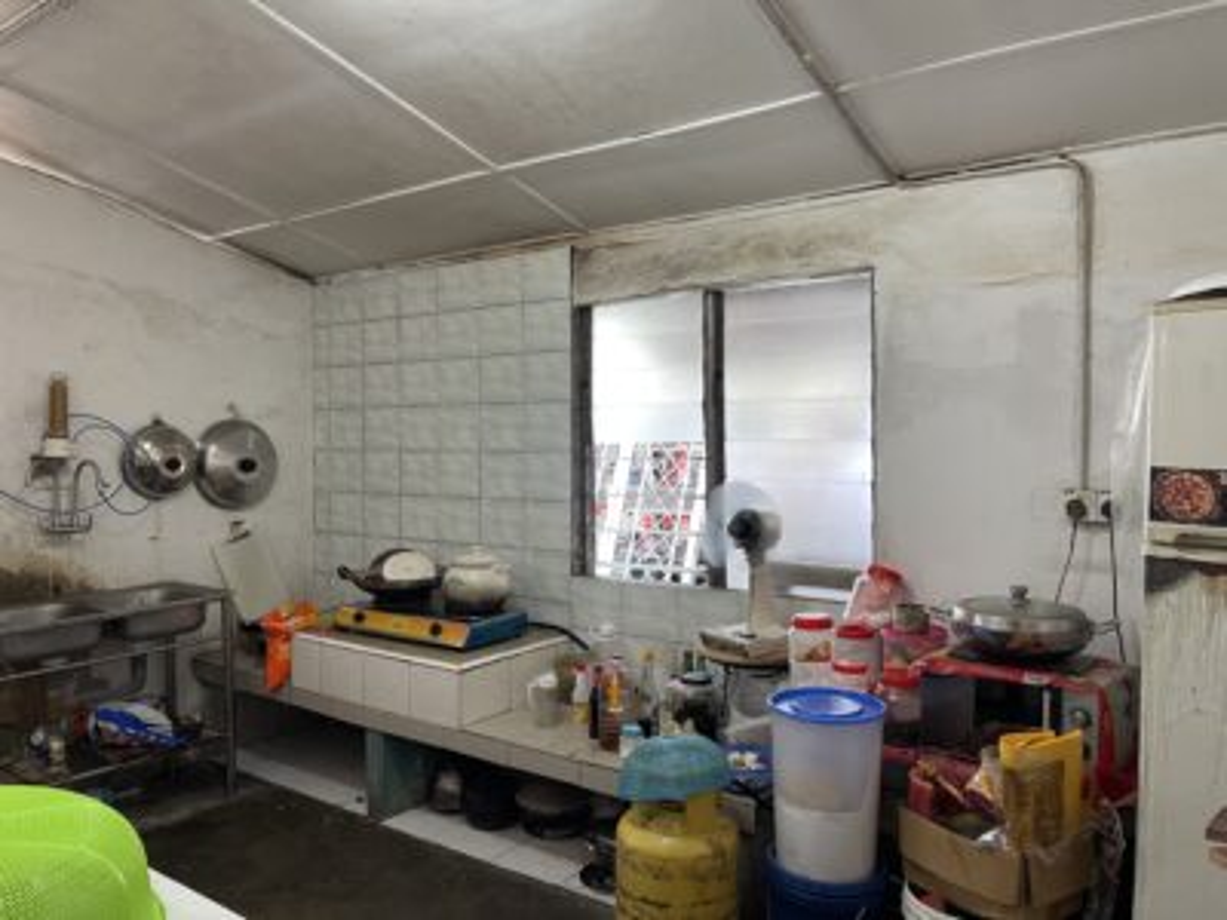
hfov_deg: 67.3
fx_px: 922
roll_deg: -0.1
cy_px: 460
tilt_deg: -1.4
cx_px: 614
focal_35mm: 26
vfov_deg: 53.1
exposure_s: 1/50
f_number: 1.6
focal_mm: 5.1
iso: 200
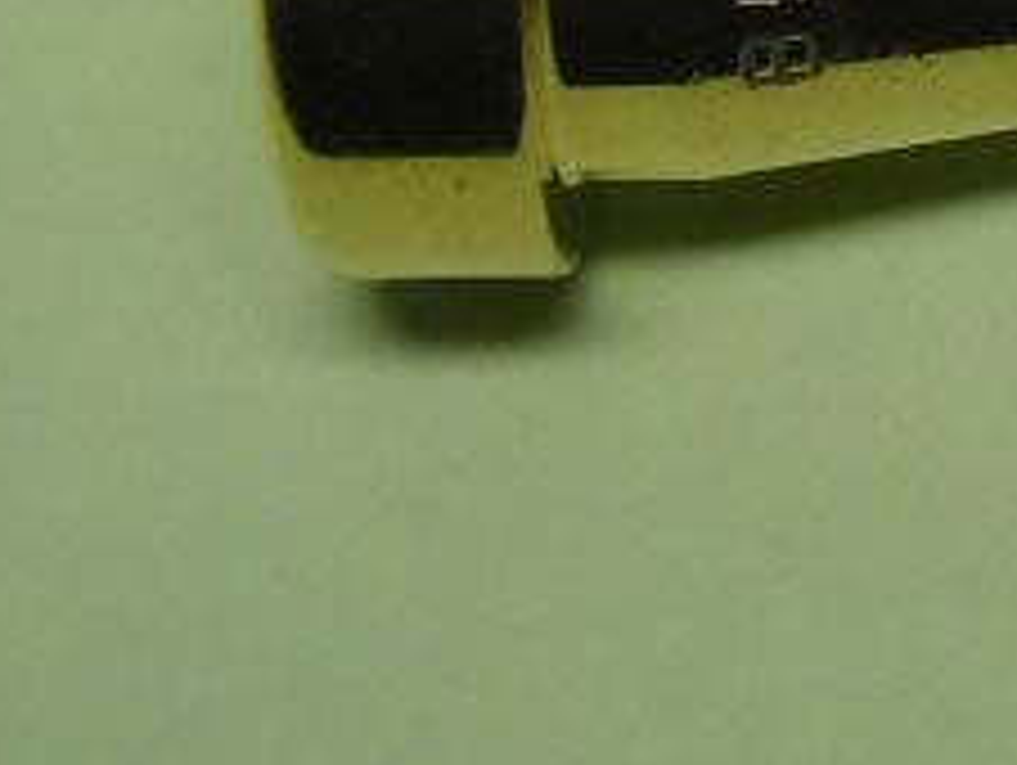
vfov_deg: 8.9
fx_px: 4823
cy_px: -198
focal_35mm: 164
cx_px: 1305
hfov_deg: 11.7
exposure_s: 1/87.9
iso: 100
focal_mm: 7.6
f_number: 3.3
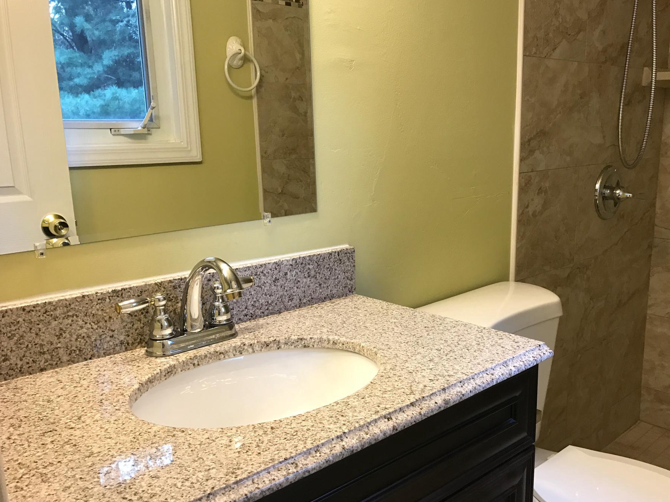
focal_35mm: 32
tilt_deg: -12.6
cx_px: 381
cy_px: 270
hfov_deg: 56.6
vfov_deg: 44.1
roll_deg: +0.8
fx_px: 619
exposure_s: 1/30
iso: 25
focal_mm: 3.99
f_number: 1.8
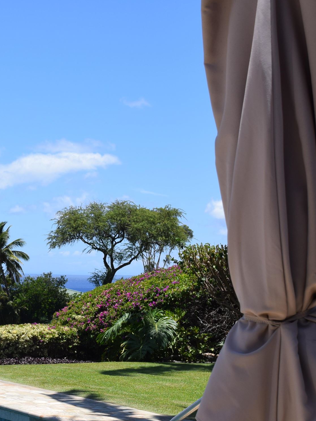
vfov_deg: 22.7
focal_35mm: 86
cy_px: 260
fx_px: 1046
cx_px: -90
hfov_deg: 16.3
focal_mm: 29
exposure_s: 1/400
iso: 200
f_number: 10
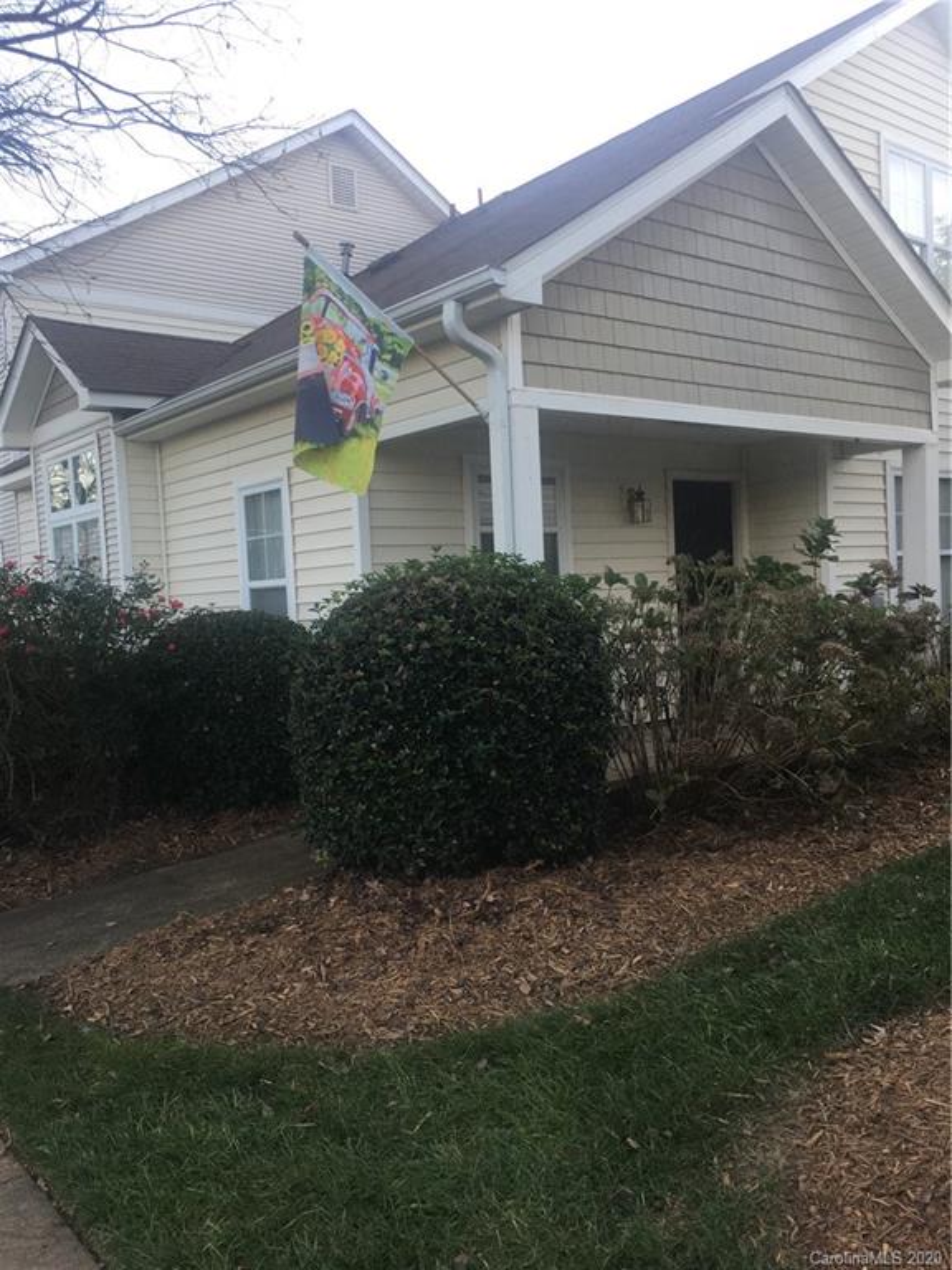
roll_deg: +2.1
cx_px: 476
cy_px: 635
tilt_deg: -1.2
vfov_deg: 61.7
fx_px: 1063
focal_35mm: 29
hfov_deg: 48.2
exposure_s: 1/120
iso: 32
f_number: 2.2
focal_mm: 4.15
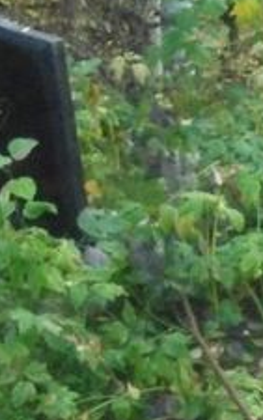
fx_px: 1122
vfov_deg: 19.8
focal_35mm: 98
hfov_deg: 12.3
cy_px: 515
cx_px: 463
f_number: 3.5
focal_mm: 4.6
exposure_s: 1/125
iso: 500
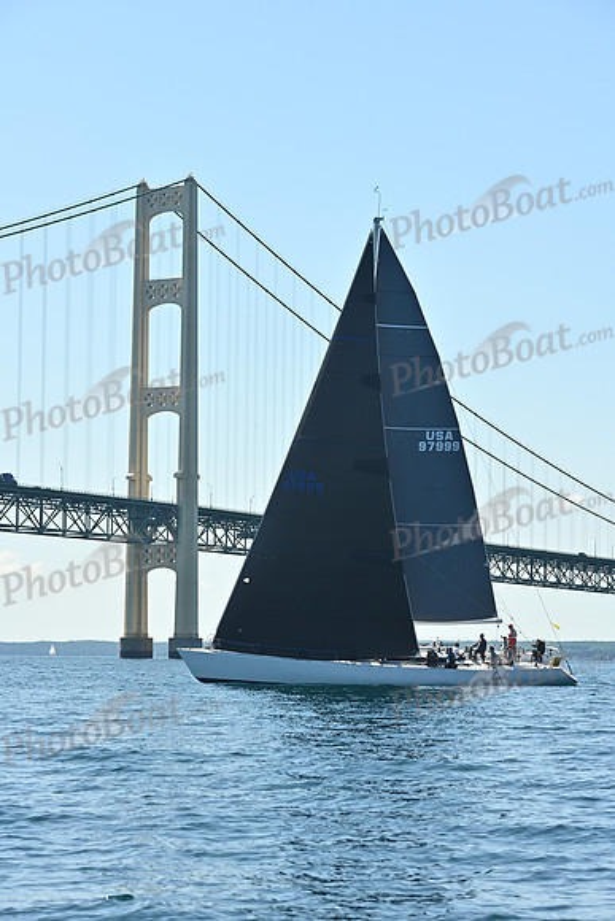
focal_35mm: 102
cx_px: 308
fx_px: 2612
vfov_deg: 20.0
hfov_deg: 13.4
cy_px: 460
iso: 320
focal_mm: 102
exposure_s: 1/1000
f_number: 8
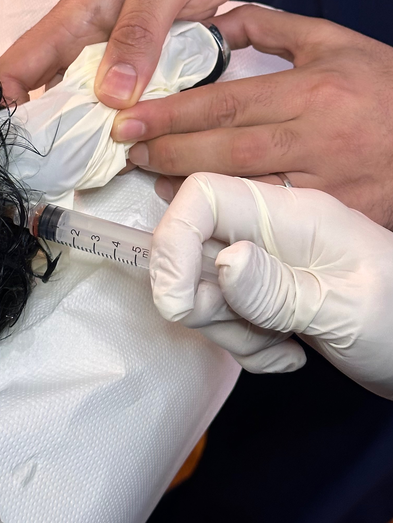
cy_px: 117
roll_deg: -20.9
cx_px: 99
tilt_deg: -43.1
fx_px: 1453
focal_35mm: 96
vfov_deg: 20.2
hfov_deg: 15.3
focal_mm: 6.86
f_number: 1.78
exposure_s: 1/153
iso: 50
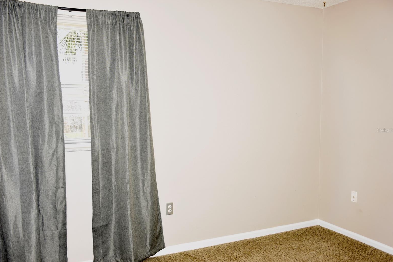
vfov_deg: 38.9
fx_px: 371
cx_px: 197
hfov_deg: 55.8
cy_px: 130
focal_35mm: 34
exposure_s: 1/60
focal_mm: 22
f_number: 4
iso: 100
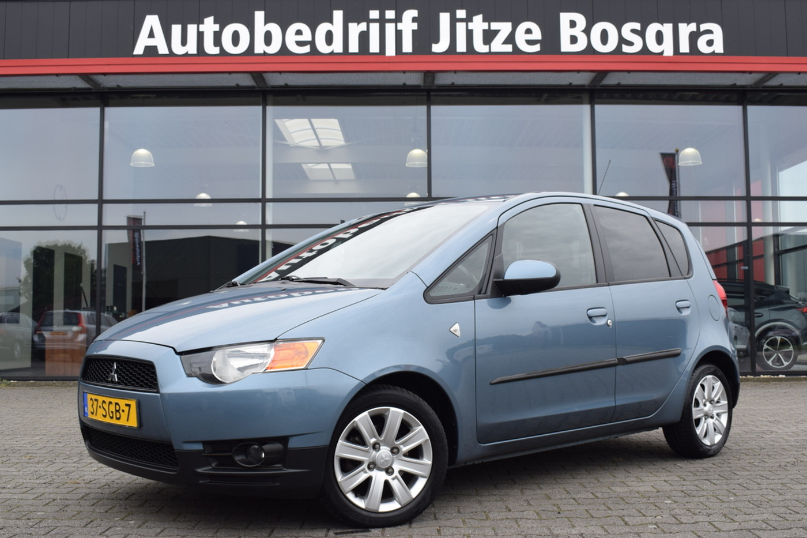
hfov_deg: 49.6
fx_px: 874
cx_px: 404
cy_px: 269
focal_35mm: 39
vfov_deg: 34.2
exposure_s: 1/250
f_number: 8
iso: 360
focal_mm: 26
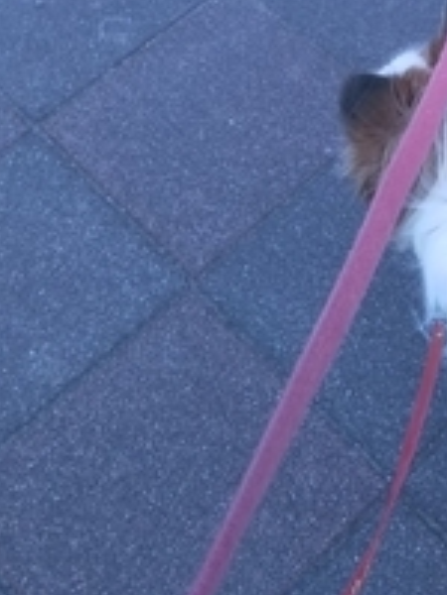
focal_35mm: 75
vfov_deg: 23.8
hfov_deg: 19.4
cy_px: -107
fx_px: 1291
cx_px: 368
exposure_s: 1/140
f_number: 2.2
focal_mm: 4
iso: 40
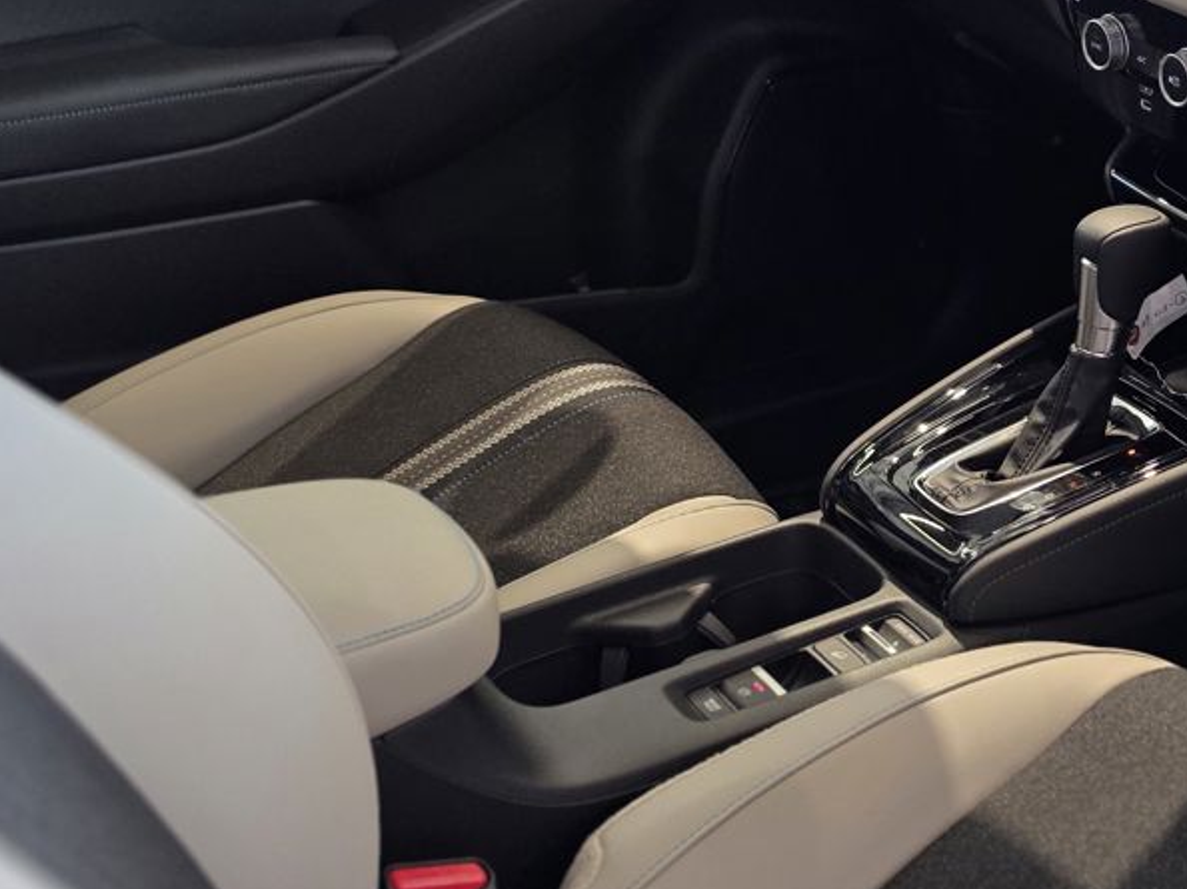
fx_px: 2125
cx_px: 1167
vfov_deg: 23.5
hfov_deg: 29.3
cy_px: 312
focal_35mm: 62
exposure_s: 1/100
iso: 250
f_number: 1.7
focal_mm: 6.3
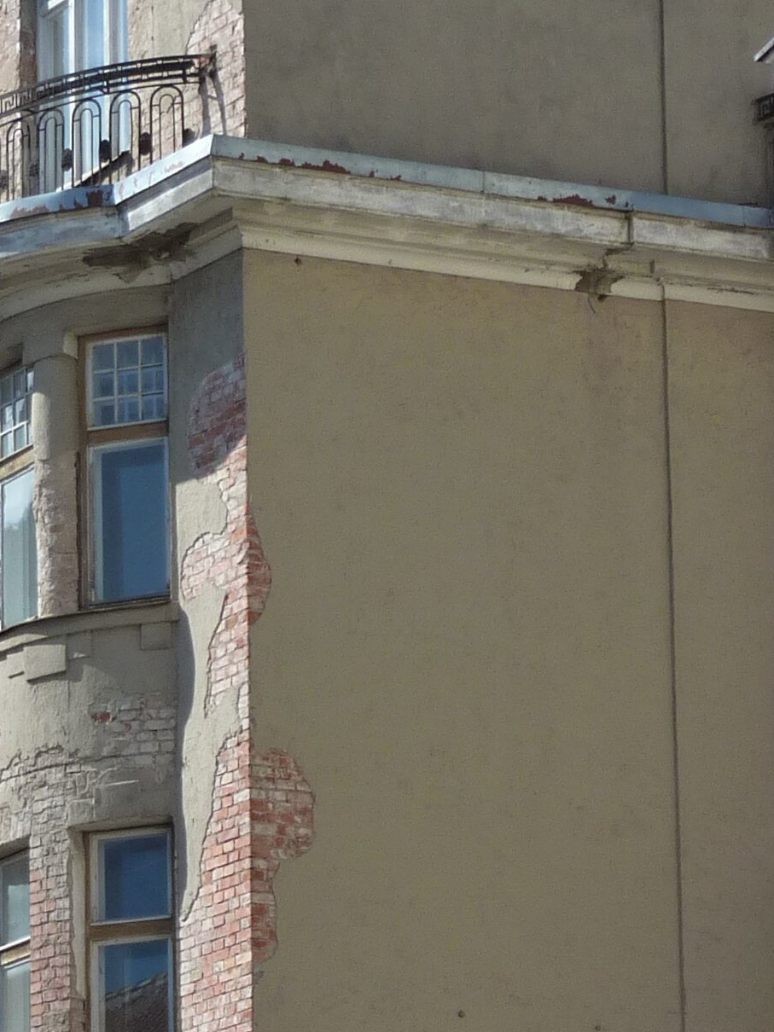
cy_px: 1222
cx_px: -136
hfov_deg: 7.3
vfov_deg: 9.7
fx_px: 6024
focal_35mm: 202
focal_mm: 11
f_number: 5
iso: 125
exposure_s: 1/500
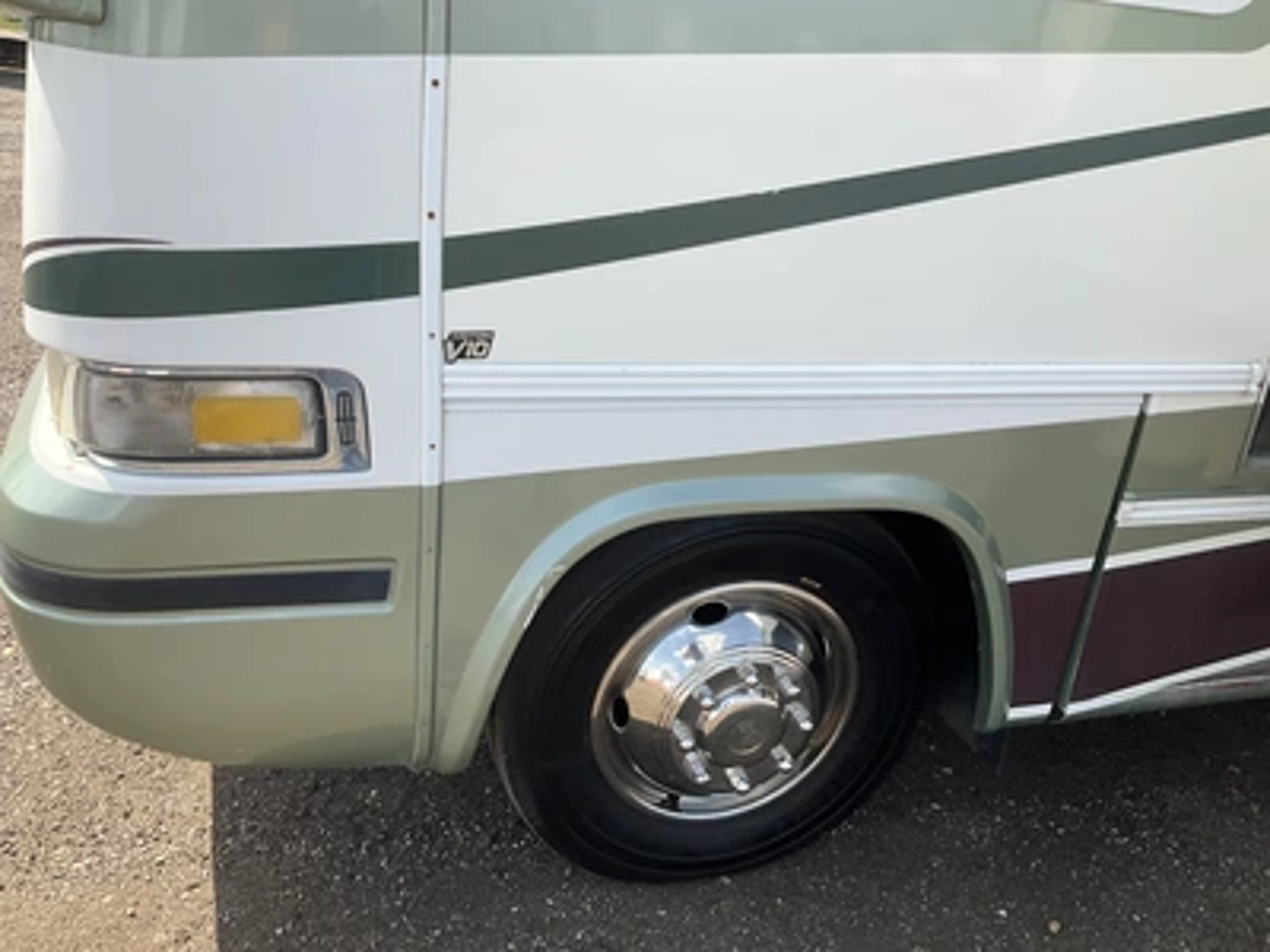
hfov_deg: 61.7
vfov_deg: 48.2
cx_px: 635
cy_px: 476
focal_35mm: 29
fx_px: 1064
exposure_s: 1/855
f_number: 1.8
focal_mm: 3
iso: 25
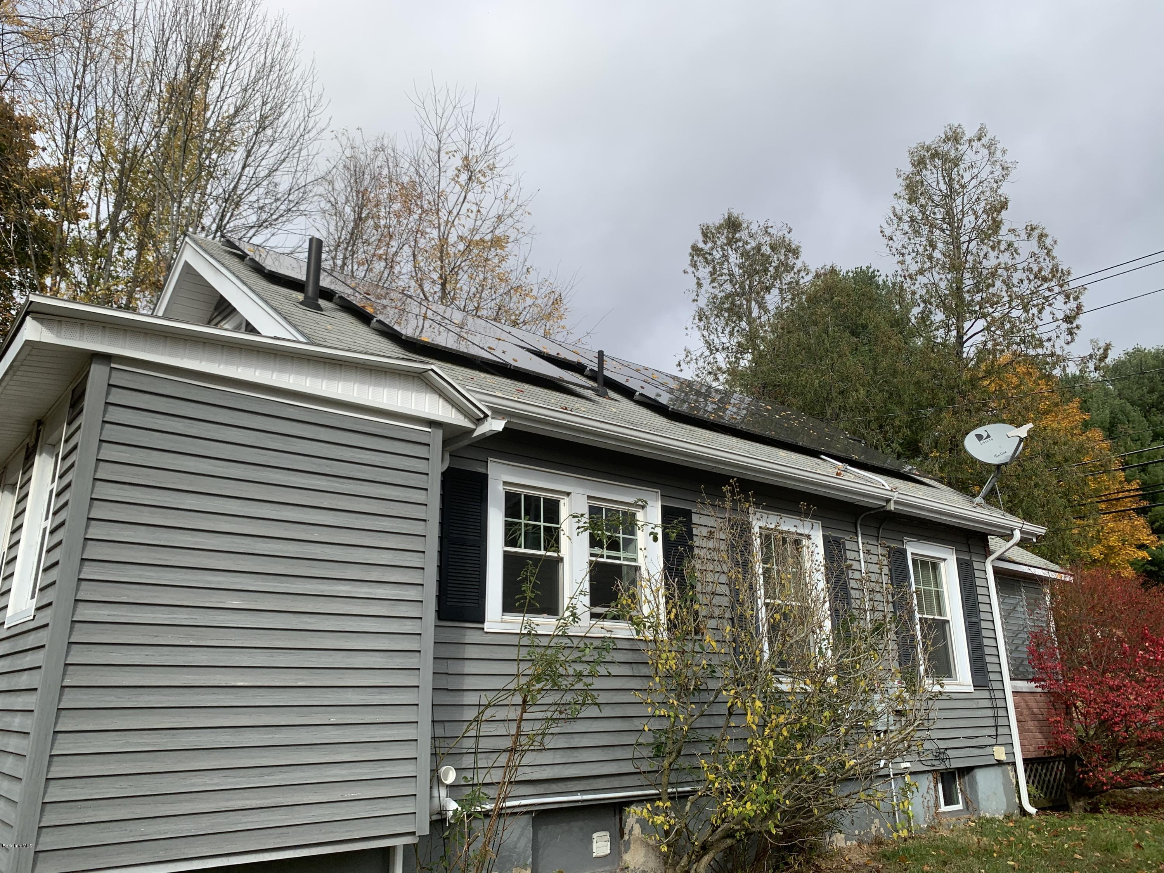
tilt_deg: +16.3
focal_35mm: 26
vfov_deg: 53.1
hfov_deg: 67.3
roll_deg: +0.9
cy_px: 436
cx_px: 582
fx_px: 874
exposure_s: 1/1718
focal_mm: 4.25
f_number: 1.8
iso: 25
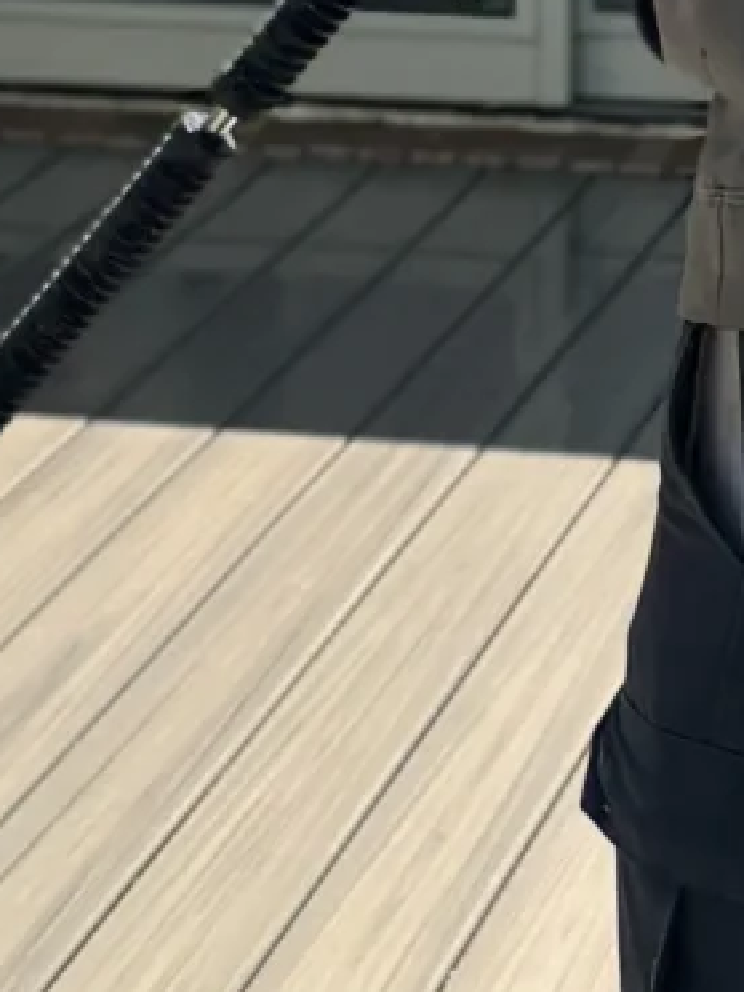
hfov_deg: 8.3
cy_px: -16
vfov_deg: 10.9
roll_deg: +0.0
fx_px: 5130
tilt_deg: -9.9
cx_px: 67
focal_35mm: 179
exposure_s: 1/2710
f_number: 1.6
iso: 50
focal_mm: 5.96
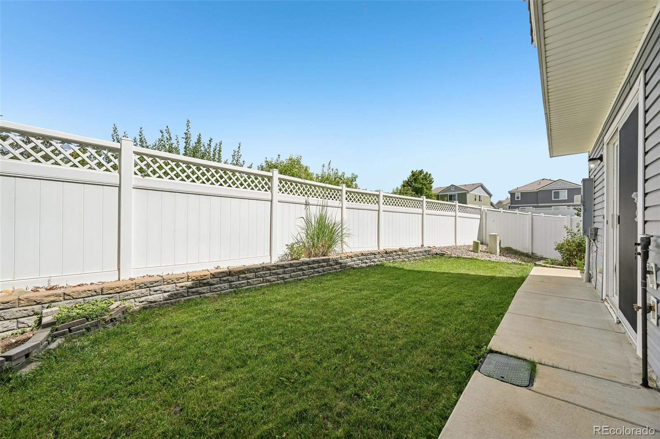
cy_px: 220
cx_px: 330
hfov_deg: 104.3
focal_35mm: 14
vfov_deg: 81.2
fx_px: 257
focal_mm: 14
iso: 64
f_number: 9
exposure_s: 1/160
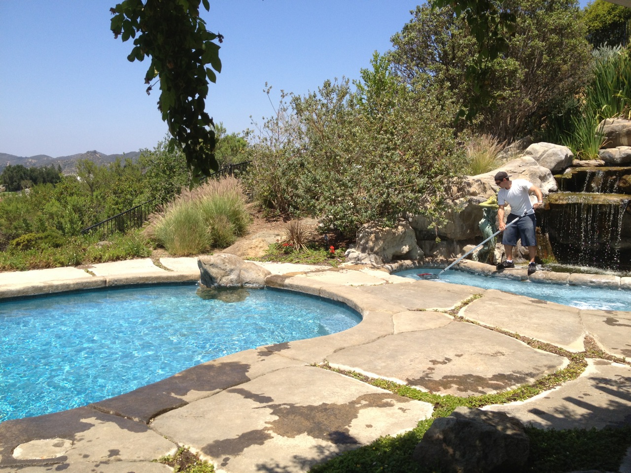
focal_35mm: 35
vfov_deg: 40.7
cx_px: 316
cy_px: 236
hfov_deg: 52.6
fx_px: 638
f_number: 2.4
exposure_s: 1/1255
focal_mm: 4.28
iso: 64
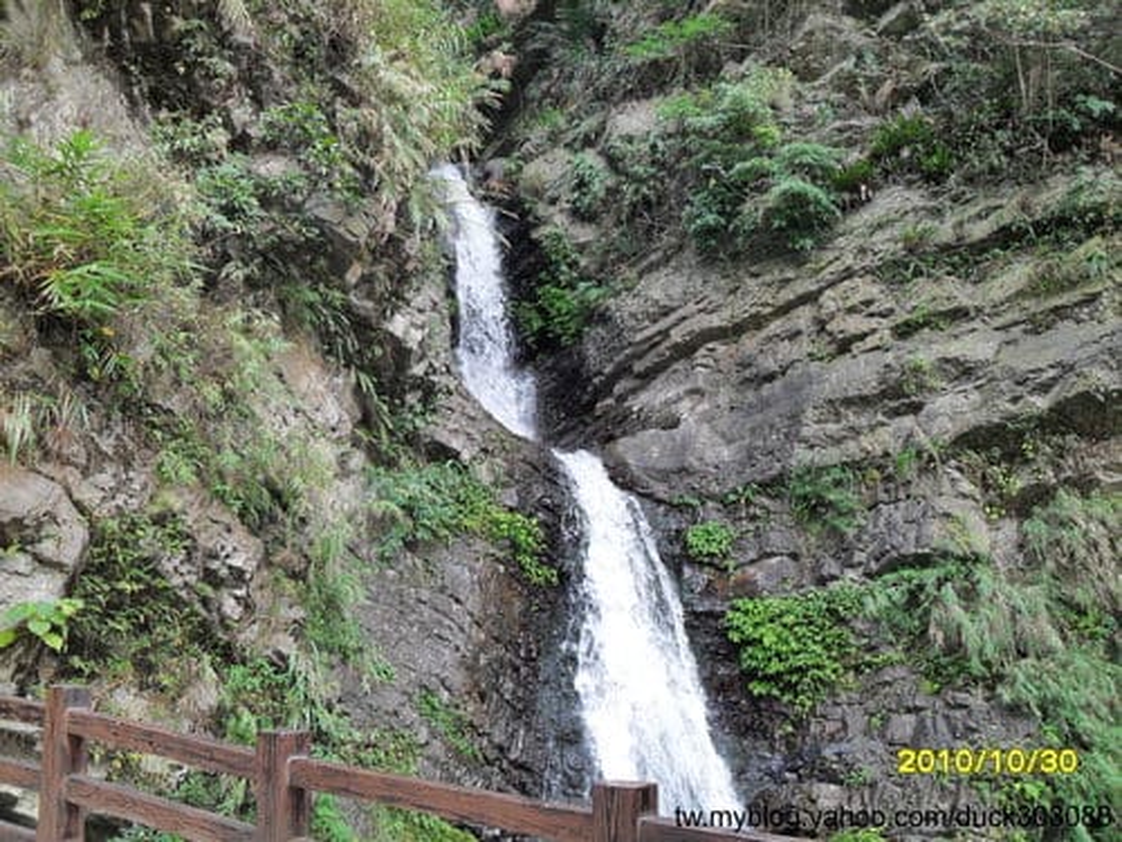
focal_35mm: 35
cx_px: 561
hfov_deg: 52.6
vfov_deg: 40.7
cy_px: 421
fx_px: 1134
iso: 100
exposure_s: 1/125
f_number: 2.8
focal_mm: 6.2
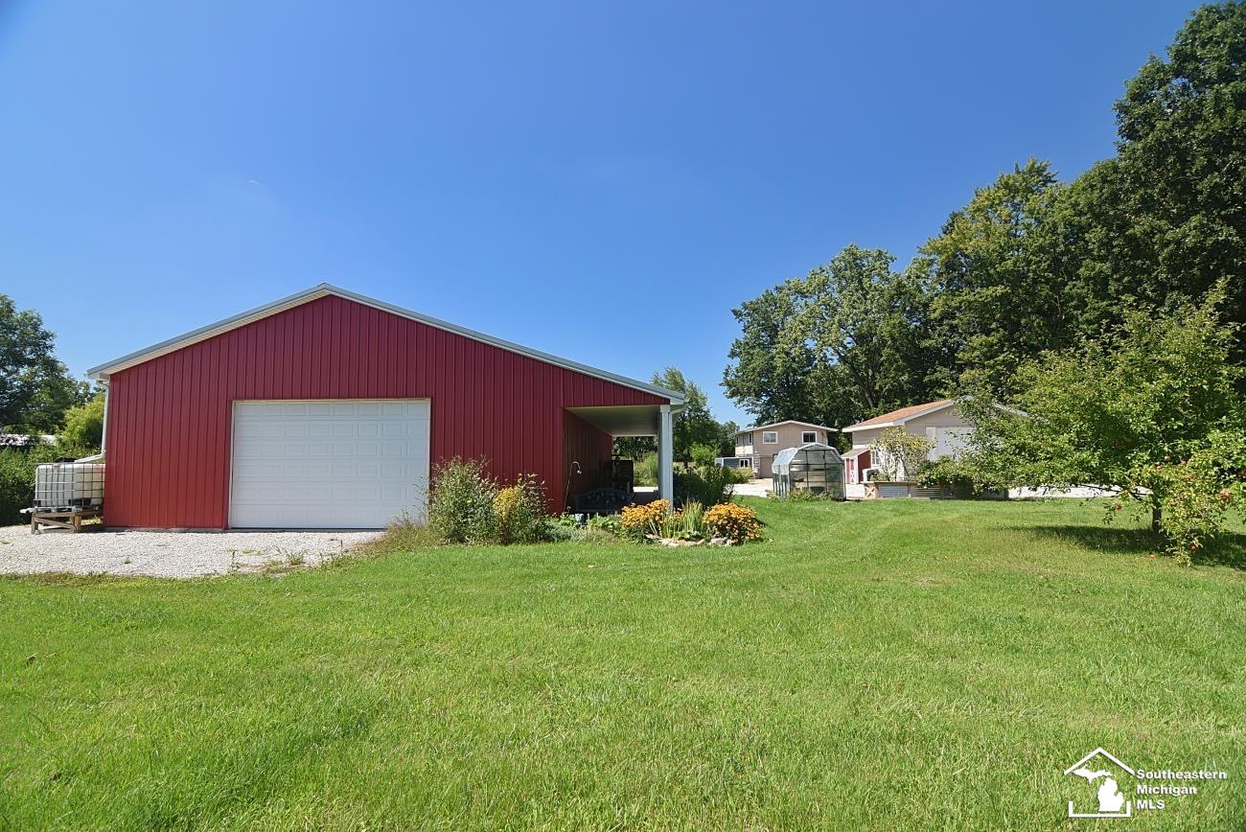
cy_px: 416
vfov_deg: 72.1
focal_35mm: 16
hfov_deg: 95.0
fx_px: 571
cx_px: 623
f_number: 7.1
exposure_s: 1/250
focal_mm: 11
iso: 200
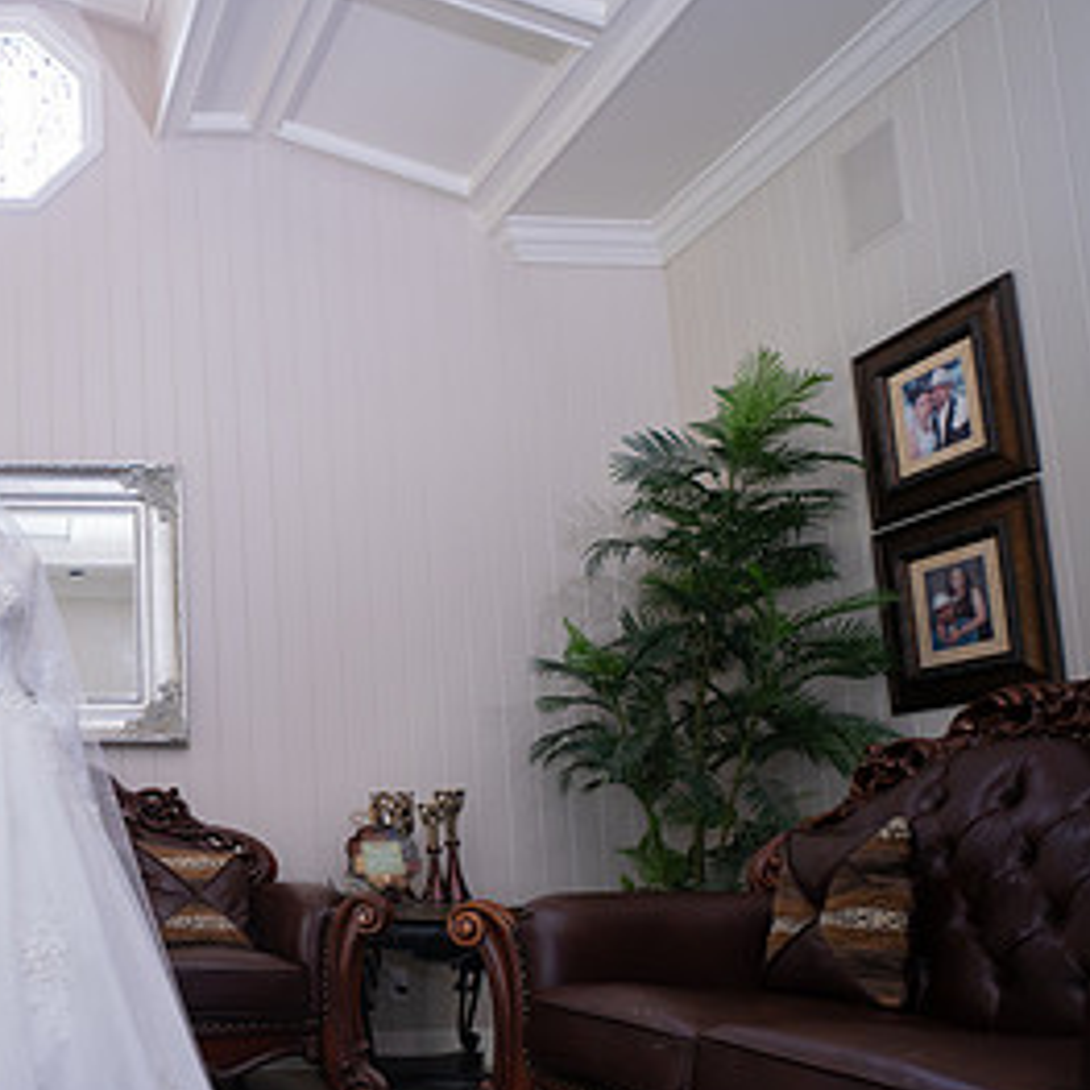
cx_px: -54
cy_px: 723
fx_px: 1069
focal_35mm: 30
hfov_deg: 44.1
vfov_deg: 53.0
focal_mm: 16
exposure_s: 1/125
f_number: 2.8
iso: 1000
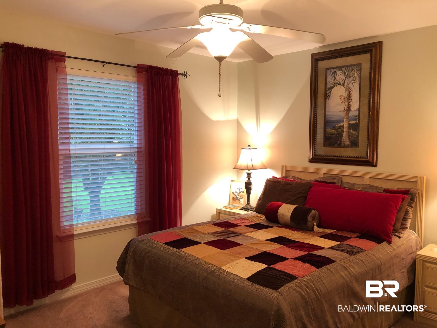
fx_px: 353
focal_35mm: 28
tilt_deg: -4.1
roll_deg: -1.6
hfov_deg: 63.4
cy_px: 164
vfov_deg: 49.7
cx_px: 218
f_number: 1.8
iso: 40
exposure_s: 1/20
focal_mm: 3.99
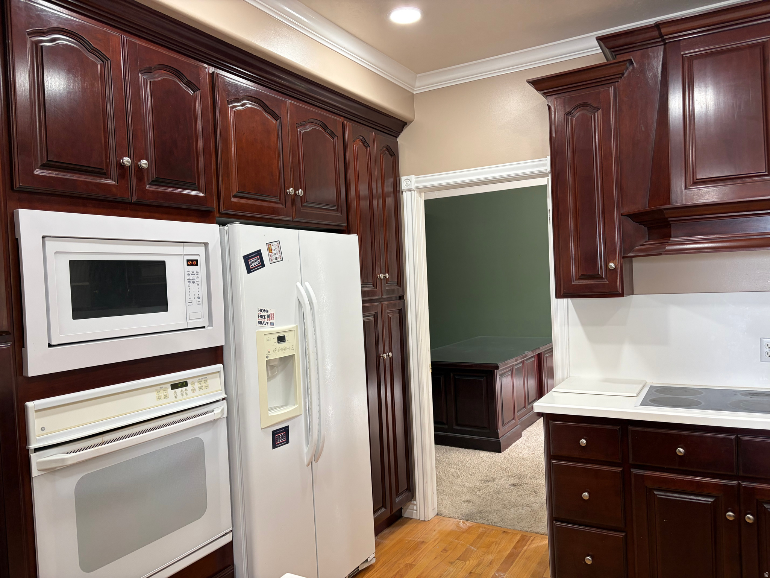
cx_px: 385
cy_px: 289
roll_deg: +3.5
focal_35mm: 26
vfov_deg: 53.1
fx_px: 578
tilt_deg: +0.3
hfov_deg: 67.3
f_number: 1.6
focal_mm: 5.96
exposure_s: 1/60
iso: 100
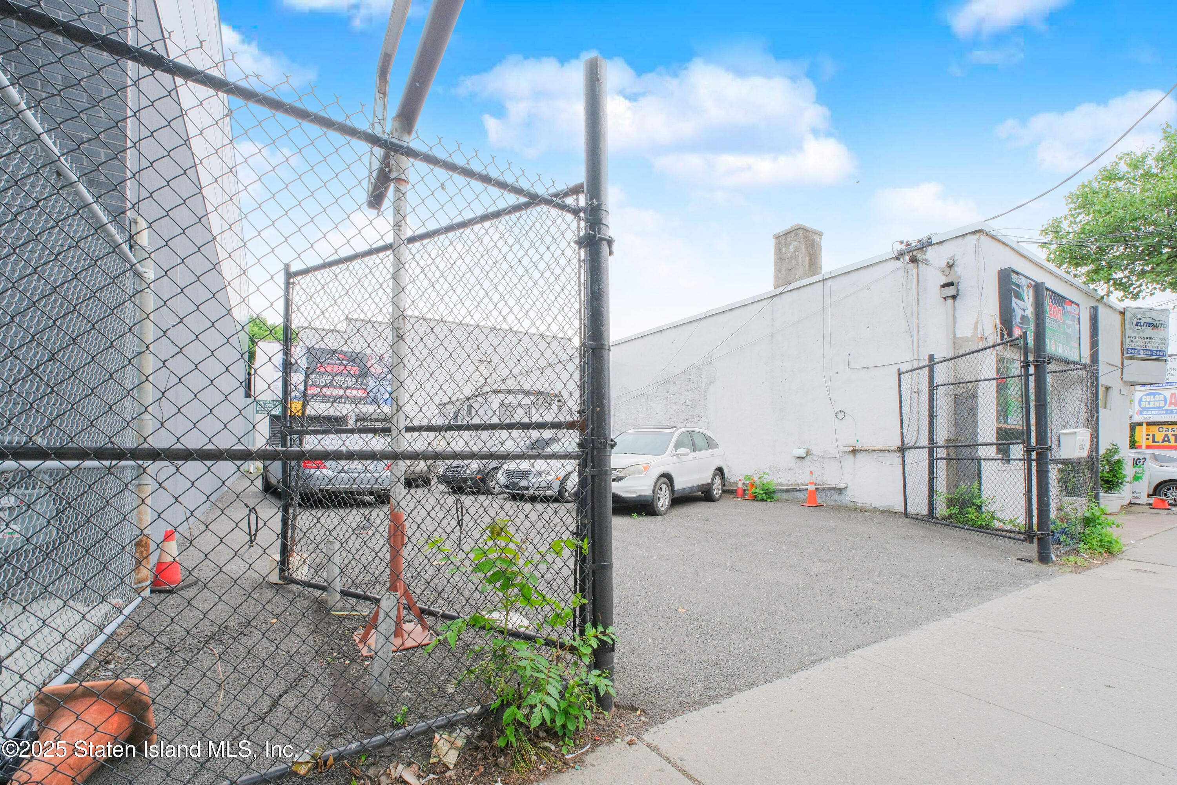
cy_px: 392
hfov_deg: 100.4
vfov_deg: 77.3
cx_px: 588
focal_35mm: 15
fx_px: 490
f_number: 11
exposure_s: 1/60
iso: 400
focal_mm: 10
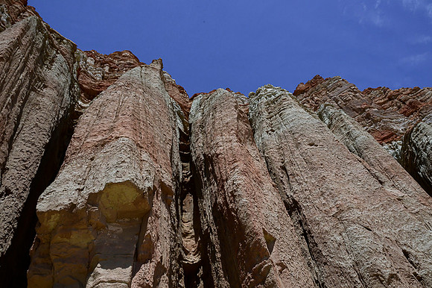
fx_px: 318
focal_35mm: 26
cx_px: 216
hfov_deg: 68.4
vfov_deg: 48.7
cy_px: 144
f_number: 14
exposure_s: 1/200
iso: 400
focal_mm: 26.5
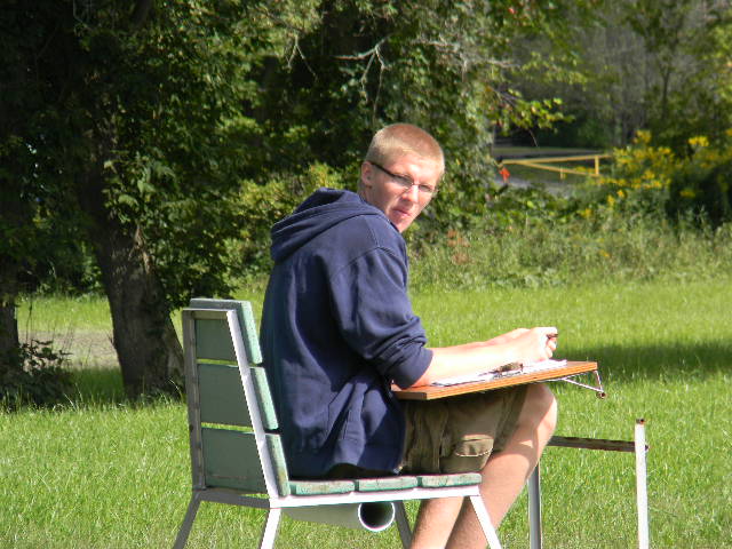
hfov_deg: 5.9
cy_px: 274
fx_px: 7084
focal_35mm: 335
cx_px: 366
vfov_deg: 4.4
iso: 80
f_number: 5.4
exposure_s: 1/215
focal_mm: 60.7
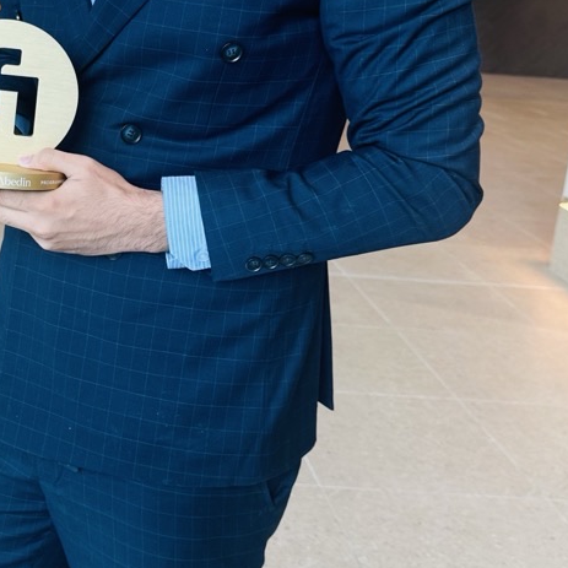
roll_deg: -4.5
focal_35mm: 55
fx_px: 1021
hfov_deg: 29.4
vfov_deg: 30.8
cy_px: 172
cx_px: 27
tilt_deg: -13.6
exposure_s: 1/100
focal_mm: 6.86
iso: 50
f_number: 1.78
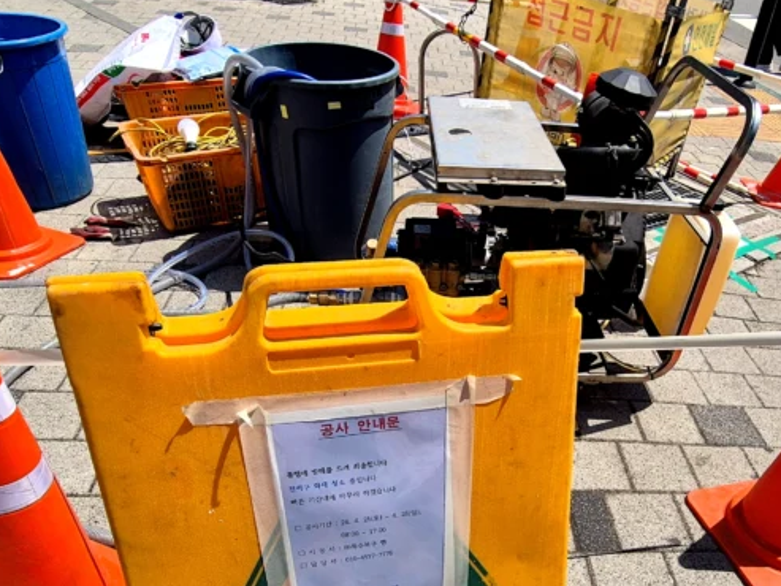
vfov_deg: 50.2
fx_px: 609
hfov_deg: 64.4
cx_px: 485
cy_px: 402
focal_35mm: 27
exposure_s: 1/2888
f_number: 2.2
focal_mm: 2.2
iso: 50
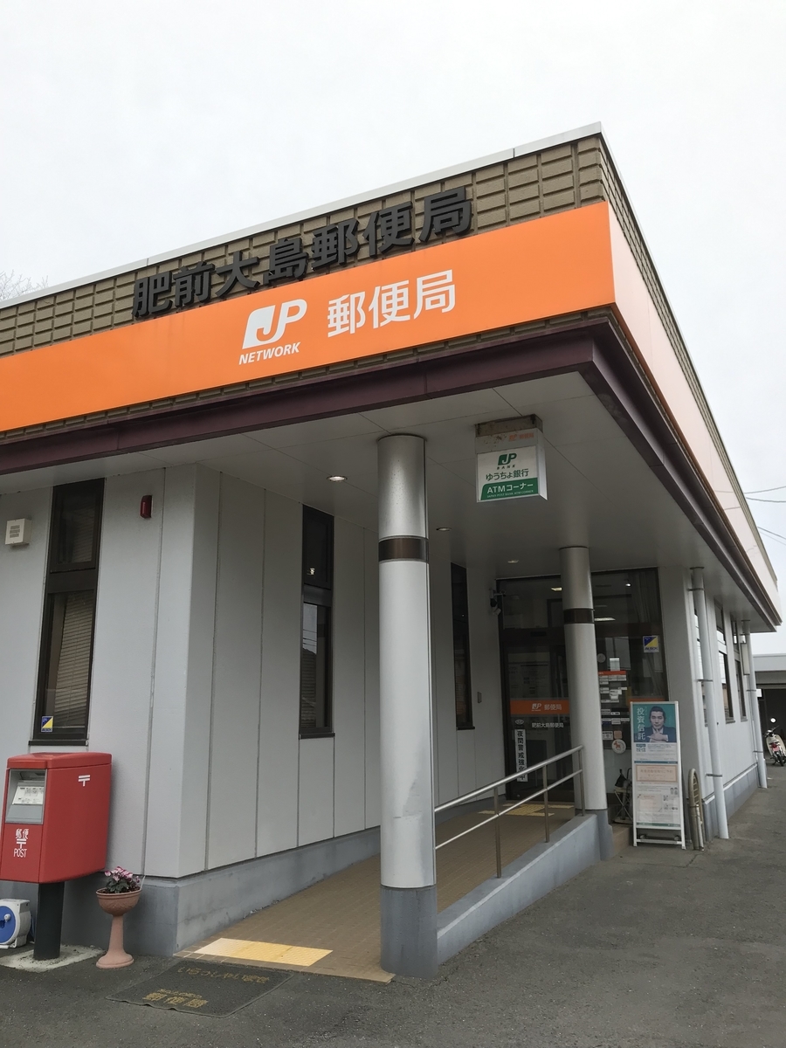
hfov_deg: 49.7
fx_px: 848
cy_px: 524
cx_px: 393
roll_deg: +1.0
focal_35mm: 28
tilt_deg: +16.3
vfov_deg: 63.4
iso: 20
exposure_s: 1/1053
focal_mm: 3.99
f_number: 1.8
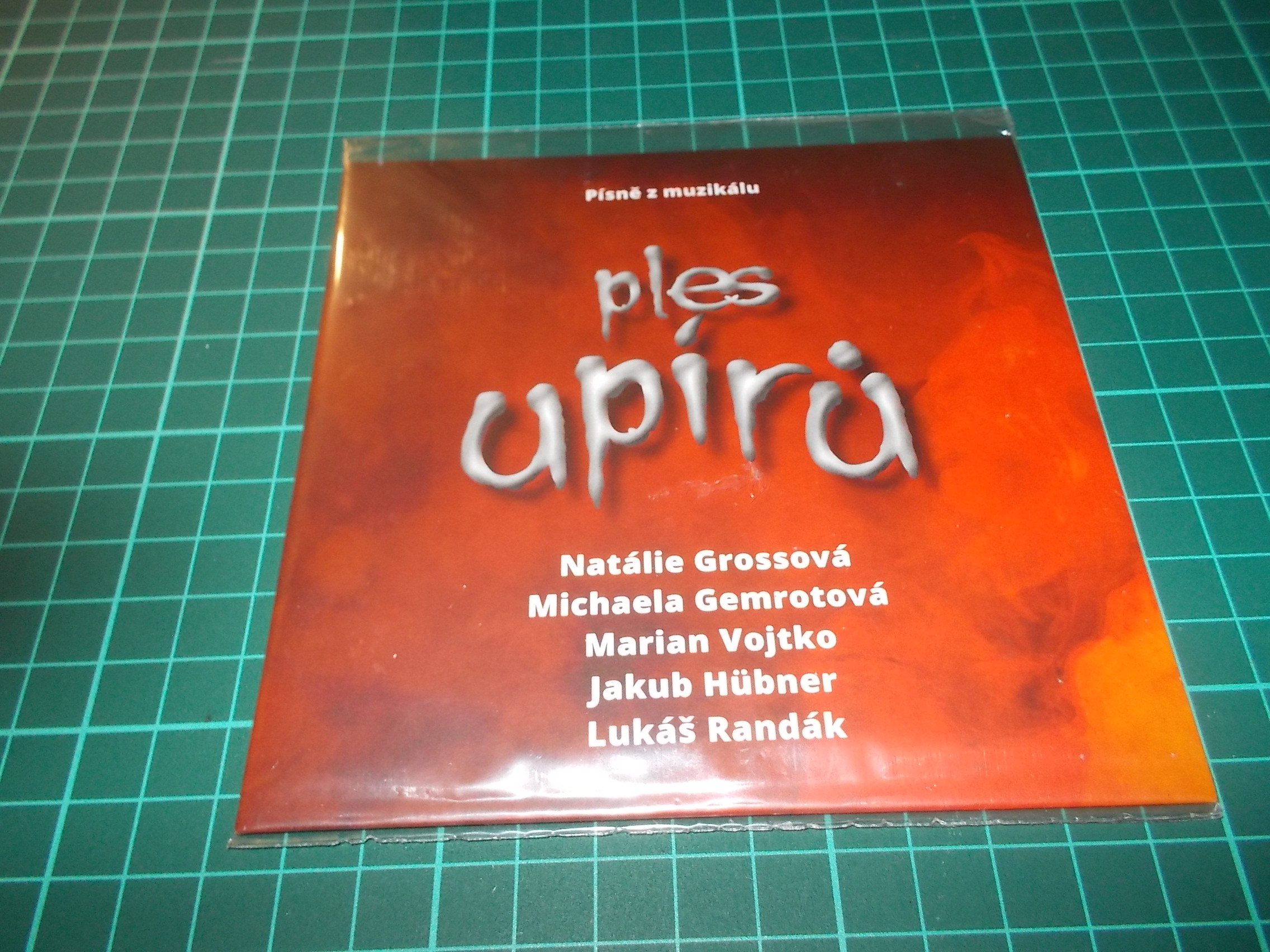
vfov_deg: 48.2
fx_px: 1064
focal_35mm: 29
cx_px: 635
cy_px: 476
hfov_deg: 61.7
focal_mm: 4.1
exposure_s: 1/30
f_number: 3.3
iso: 200
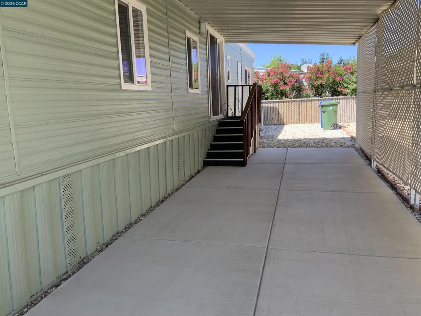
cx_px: 210
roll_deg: +2.9
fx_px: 353
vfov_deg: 48.2
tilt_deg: -9.6
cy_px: 158
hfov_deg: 61.7
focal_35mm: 29
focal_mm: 3
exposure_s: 1/344
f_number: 1.8
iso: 16
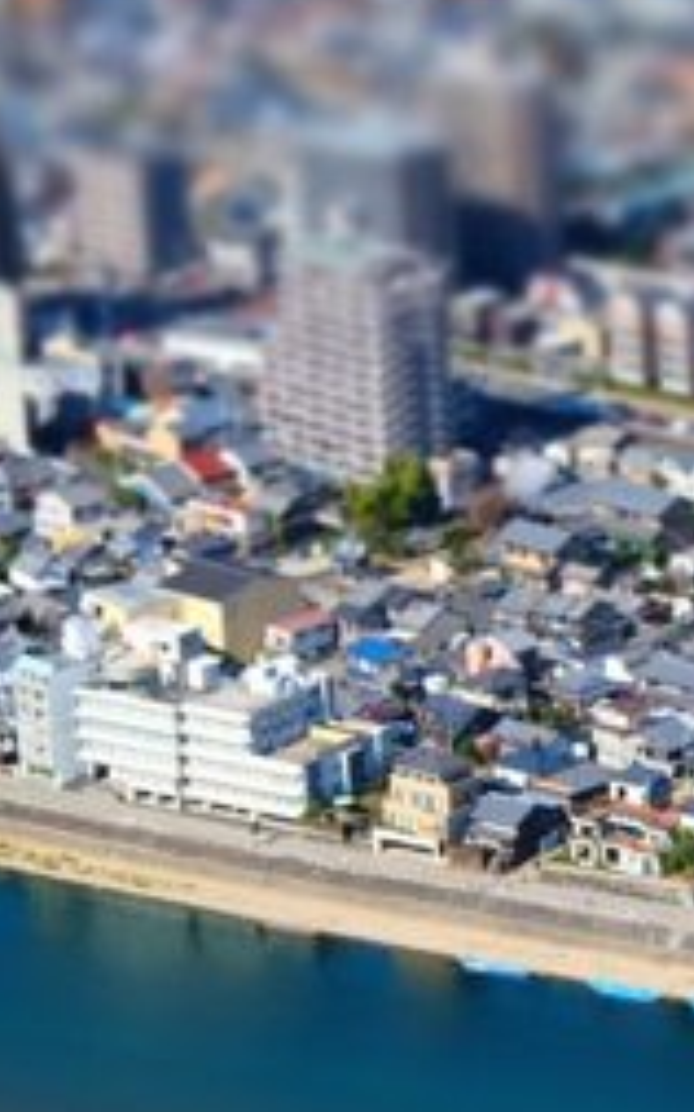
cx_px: 1331
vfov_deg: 9.8
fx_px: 6480
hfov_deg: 6.0
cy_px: 802
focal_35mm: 214
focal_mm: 55
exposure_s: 1/125
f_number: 13
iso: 200
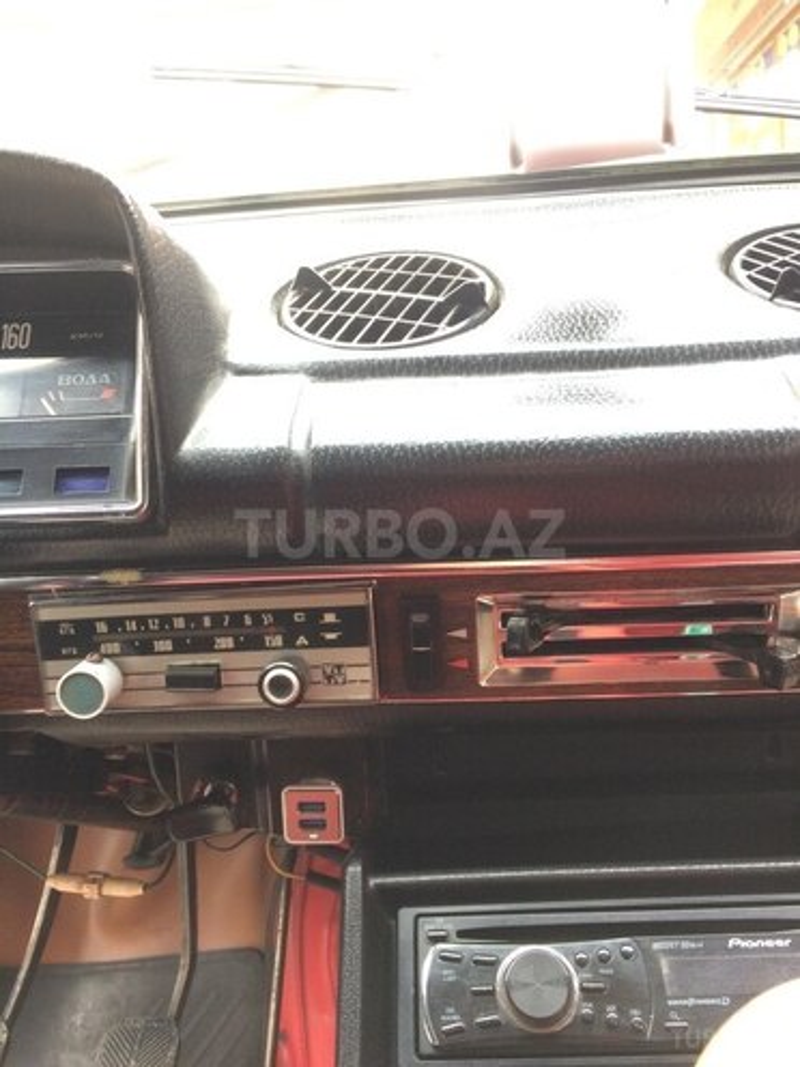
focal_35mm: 29
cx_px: 400
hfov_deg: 48.2
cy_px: 534
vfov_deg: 61.7
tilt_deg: -14.5
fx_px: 894
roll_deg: +6.4
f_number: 2.2
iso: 100
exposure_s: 1/33
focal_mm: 4.15
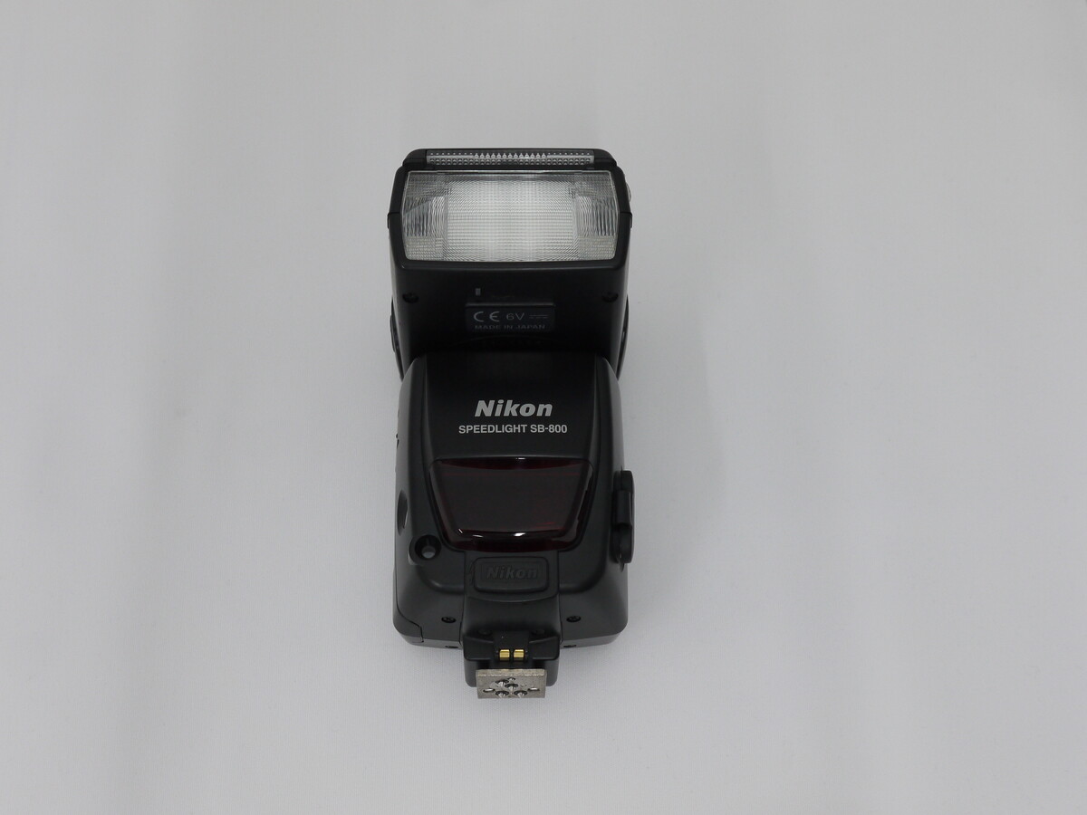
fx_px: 1256
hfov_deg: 46.8
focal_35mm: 40
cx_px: 544
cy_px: 408
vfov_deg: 36.0
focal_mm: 20
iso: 400
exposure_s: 1/40
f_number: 8
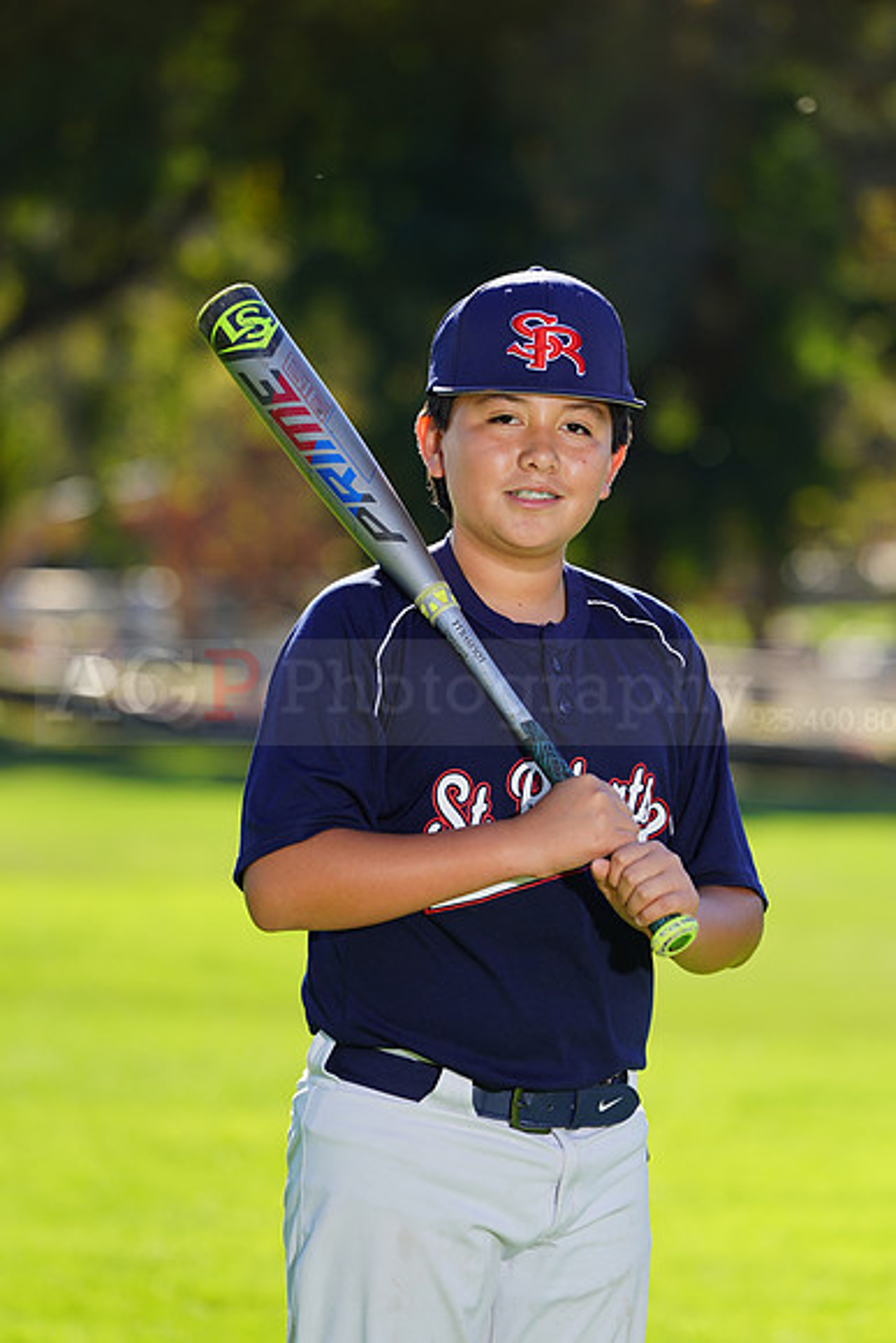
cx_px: 448
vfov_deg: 7.9
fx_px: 9775
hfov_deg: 5.2
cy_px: 672
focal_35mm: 262
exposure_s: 1/250
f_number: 6.3
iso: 100
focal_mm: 262
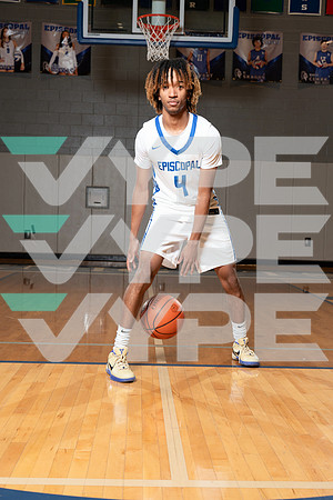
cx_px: 166
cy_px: 250
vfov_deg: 41.9
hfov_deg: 28.6
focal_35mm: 47
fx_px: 652
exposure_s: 1/250
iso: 400
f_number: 5.6
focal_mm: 47
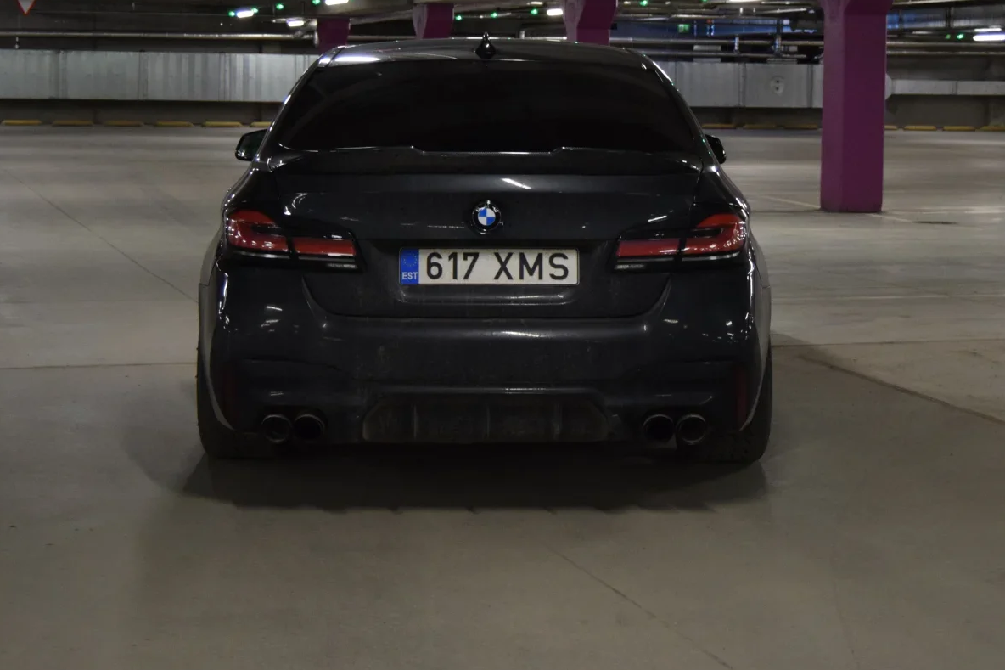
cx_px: 505
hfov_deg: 27.7
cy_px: 207
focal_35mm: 73
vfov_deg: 18.6
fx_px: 2037
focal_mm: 30
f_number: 4.2
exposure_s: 1/60
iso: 1400
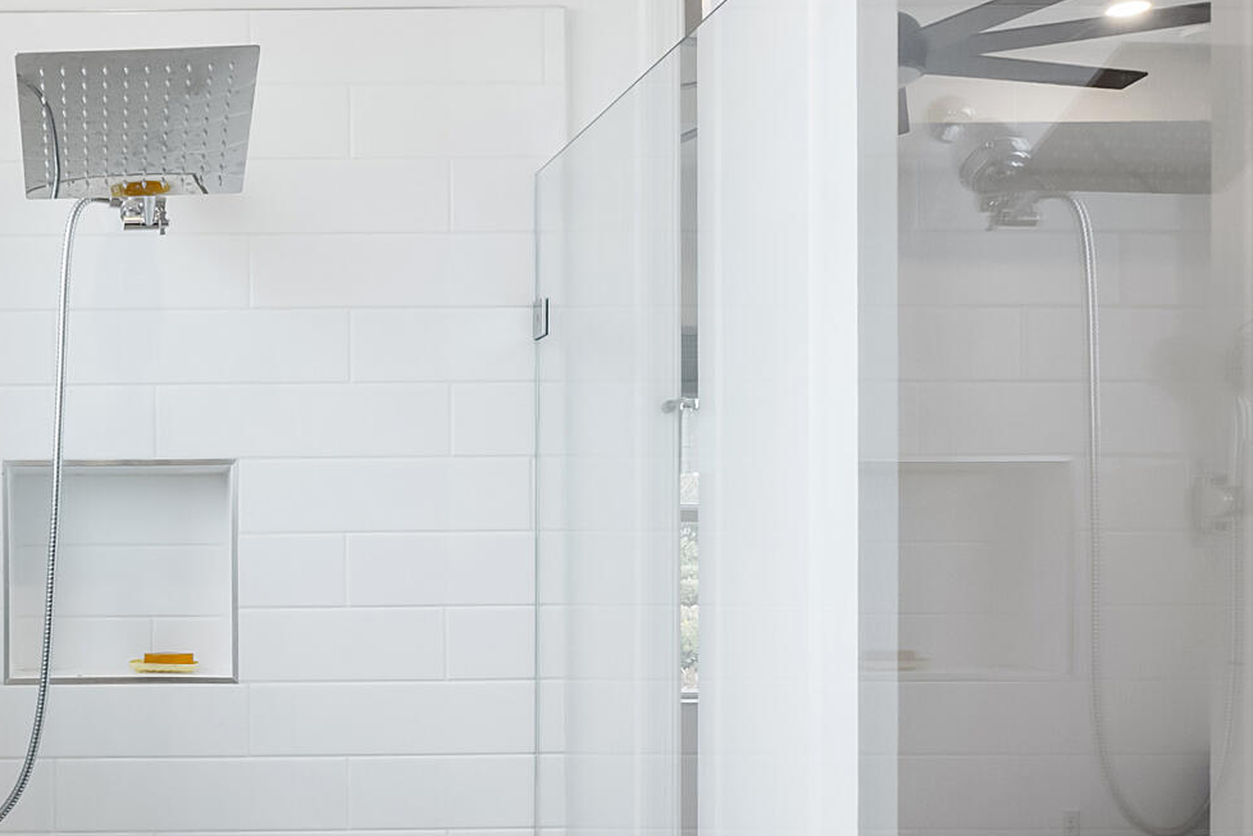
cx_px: 132
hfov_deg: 39.7
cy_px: 601
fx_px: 1601
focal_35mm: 46
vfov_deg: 28.9
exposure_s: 1/20
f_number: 11
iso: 160
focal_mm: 10
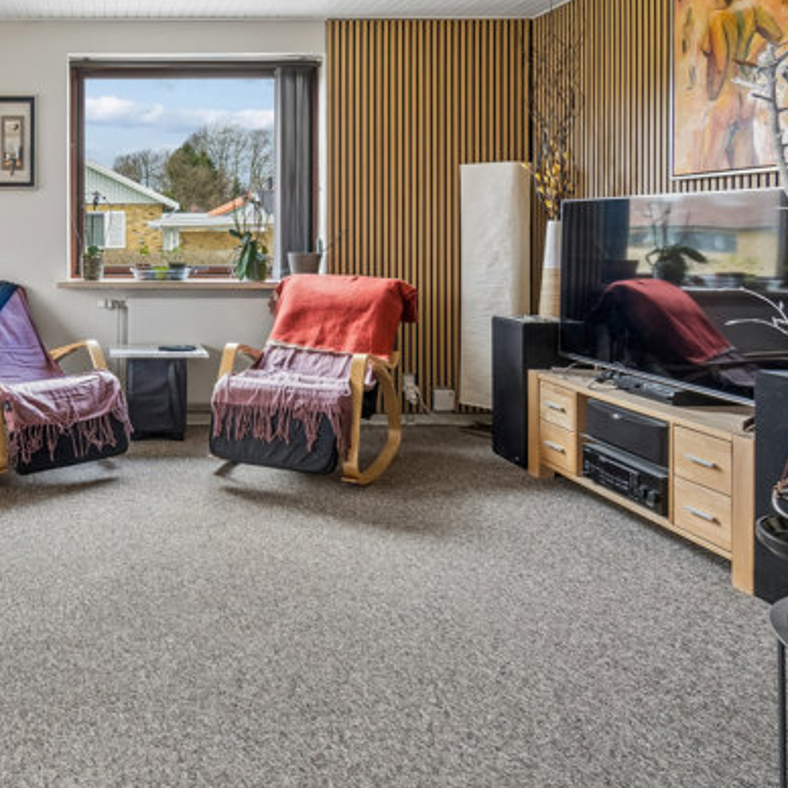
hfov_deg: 50.9
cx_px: 114
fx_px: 744
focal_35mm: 29
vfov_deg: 54.5
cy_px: 251
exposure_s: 1/20
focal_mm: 11
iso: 500
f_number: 8
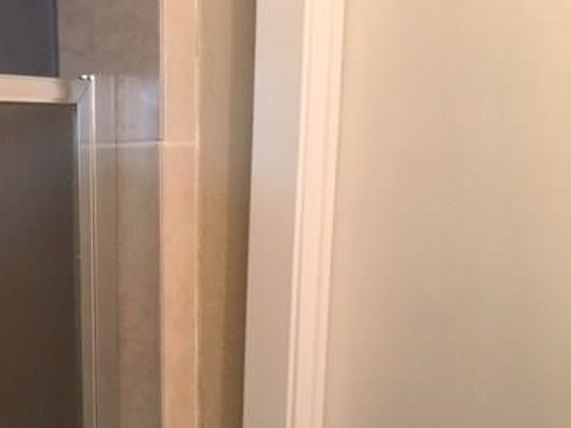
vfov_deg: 27.4
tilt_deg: -15.3
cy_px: 353
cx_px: 64
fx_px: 858
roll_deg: +1.6
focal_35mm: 52
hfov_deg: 34.8
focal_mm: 4.15
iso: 200
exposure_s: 1/30
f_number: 2.2
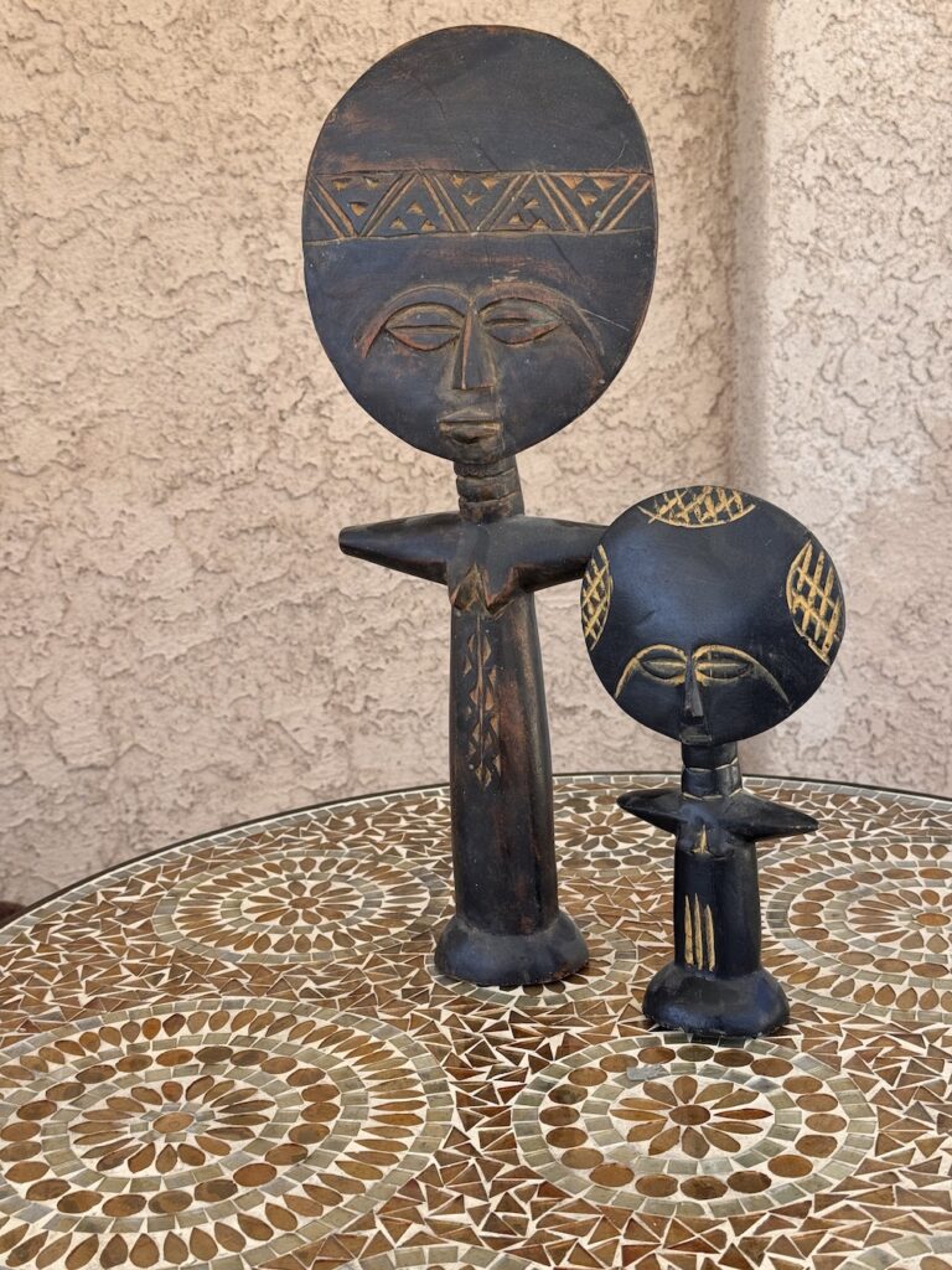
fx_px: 1760
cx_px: 476
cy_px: 635
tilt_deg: -14.0
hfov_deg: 30.3
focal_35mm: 48
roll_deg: +2.8
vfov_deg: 39.7
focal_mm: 6.76
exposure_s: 1/474
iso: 64
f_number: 1.78
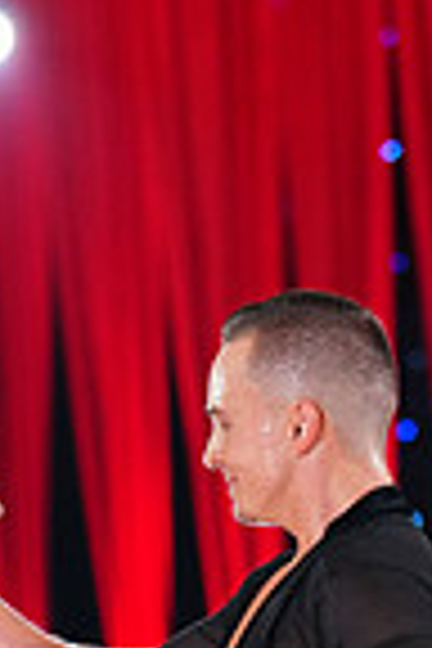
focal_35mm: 436
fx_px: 7847
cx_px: 349
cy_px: 940
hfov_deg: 3.2
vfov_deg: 4.7
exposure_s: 1/320
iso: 2500
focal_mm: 108
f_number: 2.8
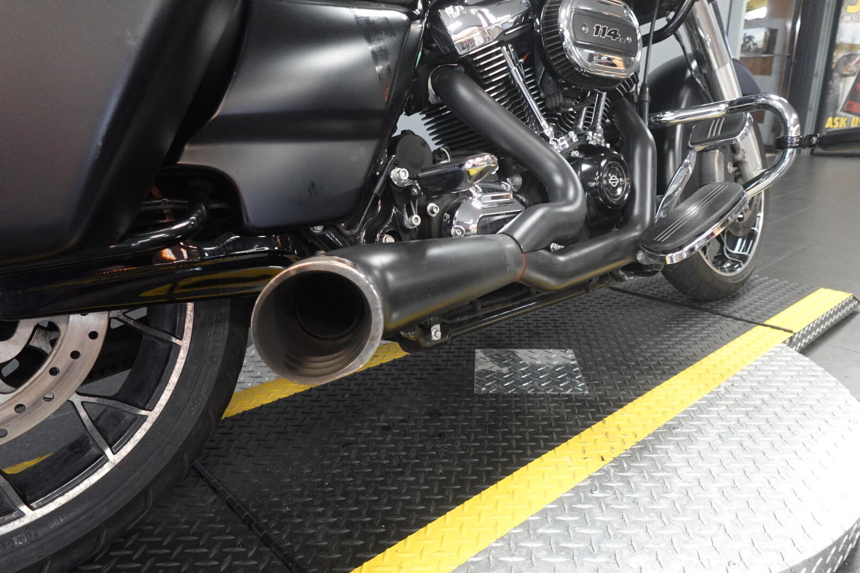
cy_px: 305
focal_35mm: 25
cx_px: 476
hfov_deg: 71.3
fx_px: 597
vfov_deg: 51.2
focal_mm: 7.6
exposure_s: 1/80
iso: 1000
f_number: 2
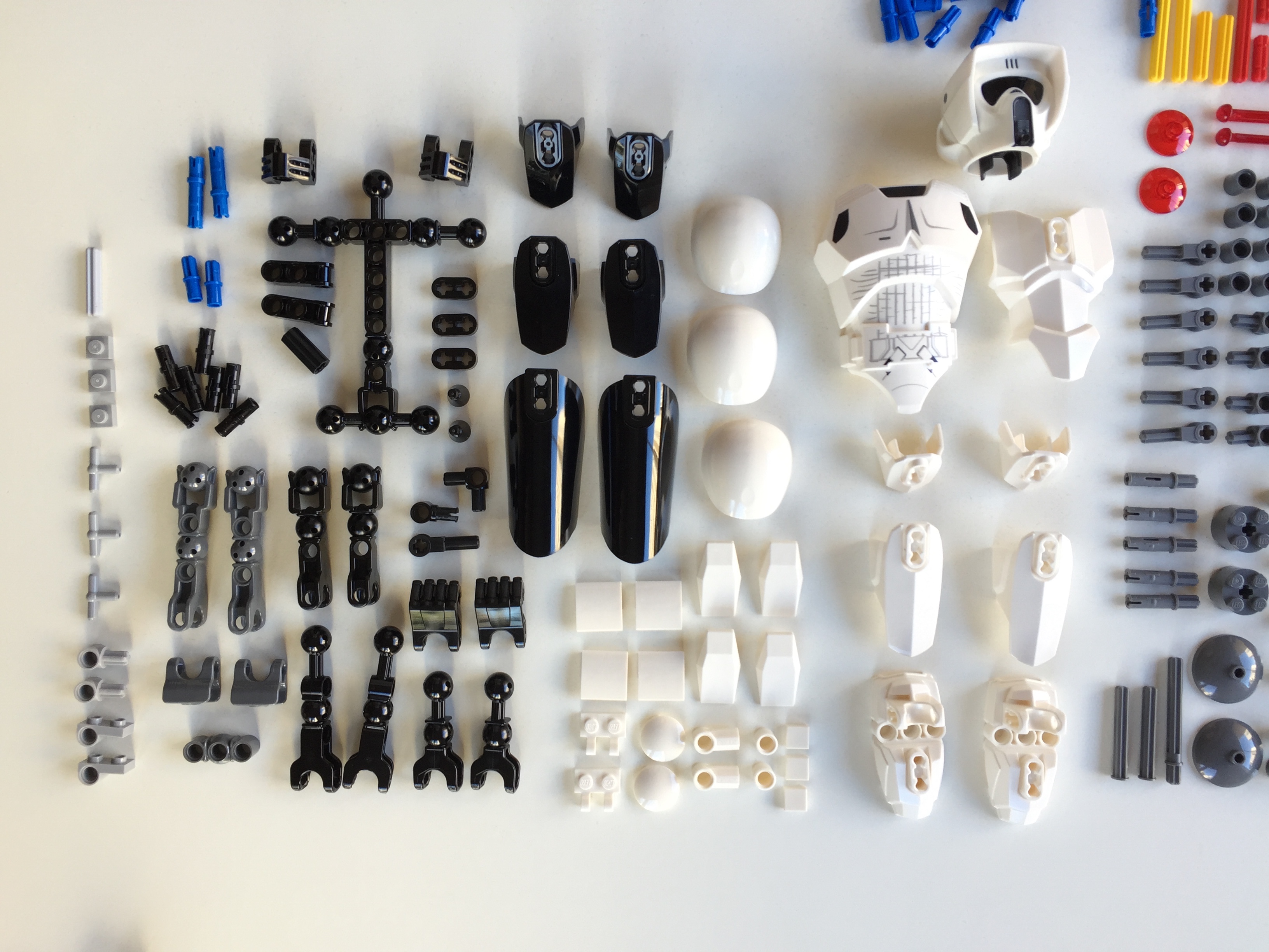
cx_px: 634
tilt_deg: -89.0
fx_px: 1063
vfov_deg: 48.2
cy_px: 476
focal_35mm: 29
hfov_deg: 61.7
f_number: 2.2
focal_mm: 4.15
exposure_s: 1/50
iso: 32
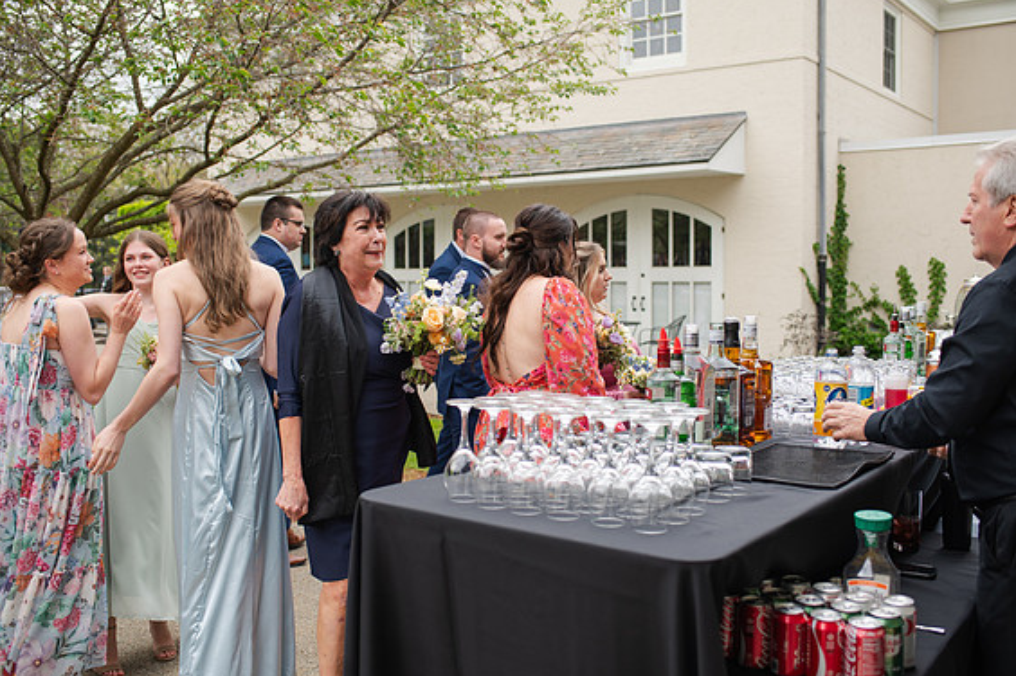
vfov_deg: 36.8
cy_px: 339
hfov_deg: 53.2
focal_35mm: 36
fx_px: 1015
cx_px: 495
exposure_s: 1/640
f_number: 3.2
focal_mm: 35
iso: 160
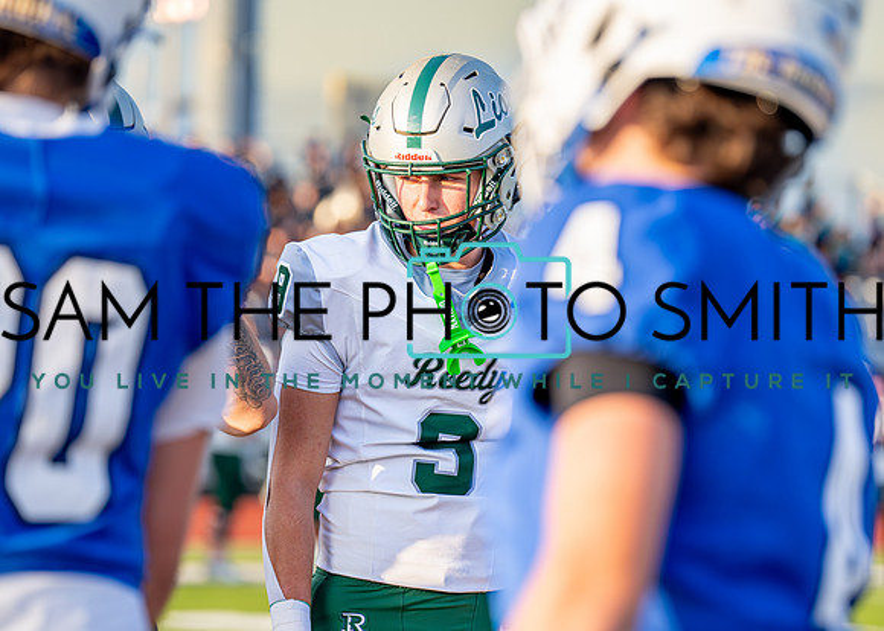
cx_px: 462
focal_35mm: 164
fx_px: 4124
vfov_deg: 8.7
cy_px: 307
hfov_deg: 12.2
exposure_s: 1/1600
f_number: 2.8
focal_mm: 136
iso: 320
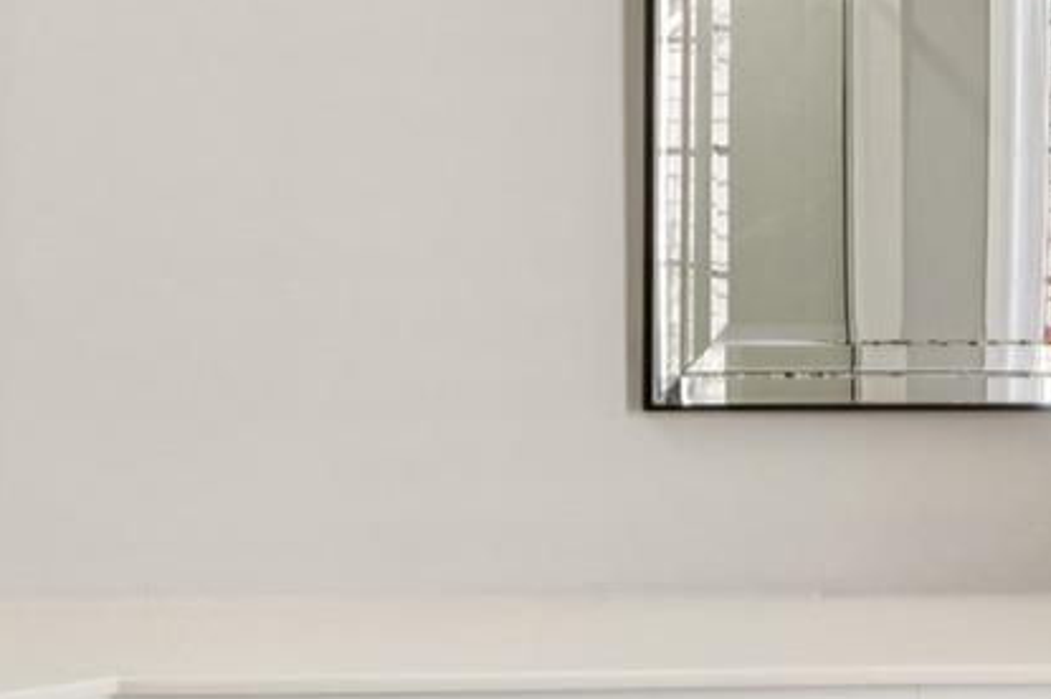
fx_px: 2391
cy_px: 346
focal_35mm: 82
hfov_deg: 24.7
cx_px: 420
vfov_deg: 16.6
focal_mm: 16.6
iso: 100
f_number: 13
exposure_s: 1/3.33
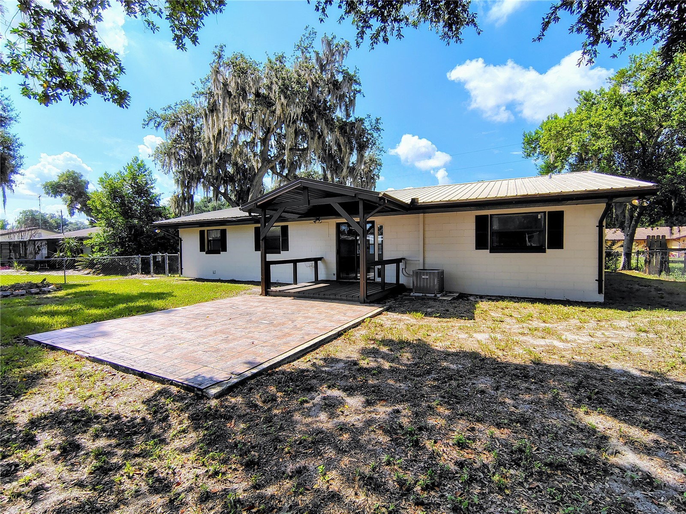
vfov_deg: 78.1
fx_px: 317
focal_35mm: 16
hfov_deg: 94.5
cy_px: 257
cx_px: 343
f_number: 2.2
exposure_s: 1/649
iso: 100
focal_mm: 2.13
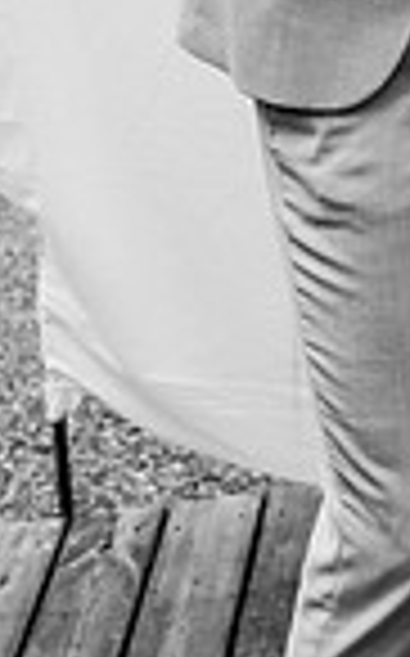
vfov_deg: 17.6
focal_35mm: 110
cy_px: -234
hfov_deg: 11.5
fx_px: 1970
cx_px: 579
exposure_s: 1/1250
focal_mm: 35
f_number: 2.8
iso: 100
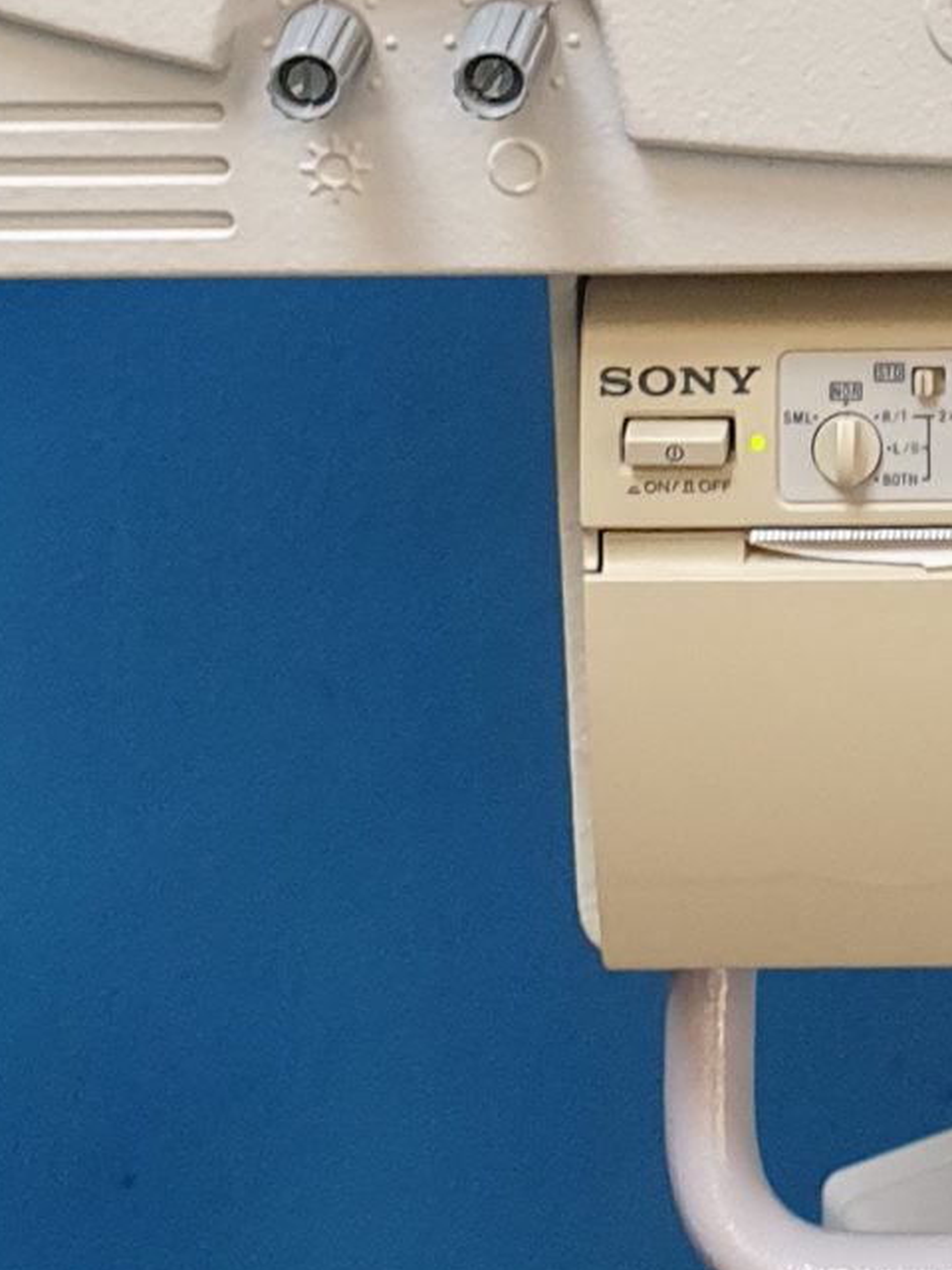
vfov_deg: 15.9
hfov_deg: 13.8
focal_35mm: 104
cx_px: 1148
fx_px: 3814
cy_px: -1054
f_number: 2.4
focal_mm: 4.3
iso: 250
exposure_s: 1/50
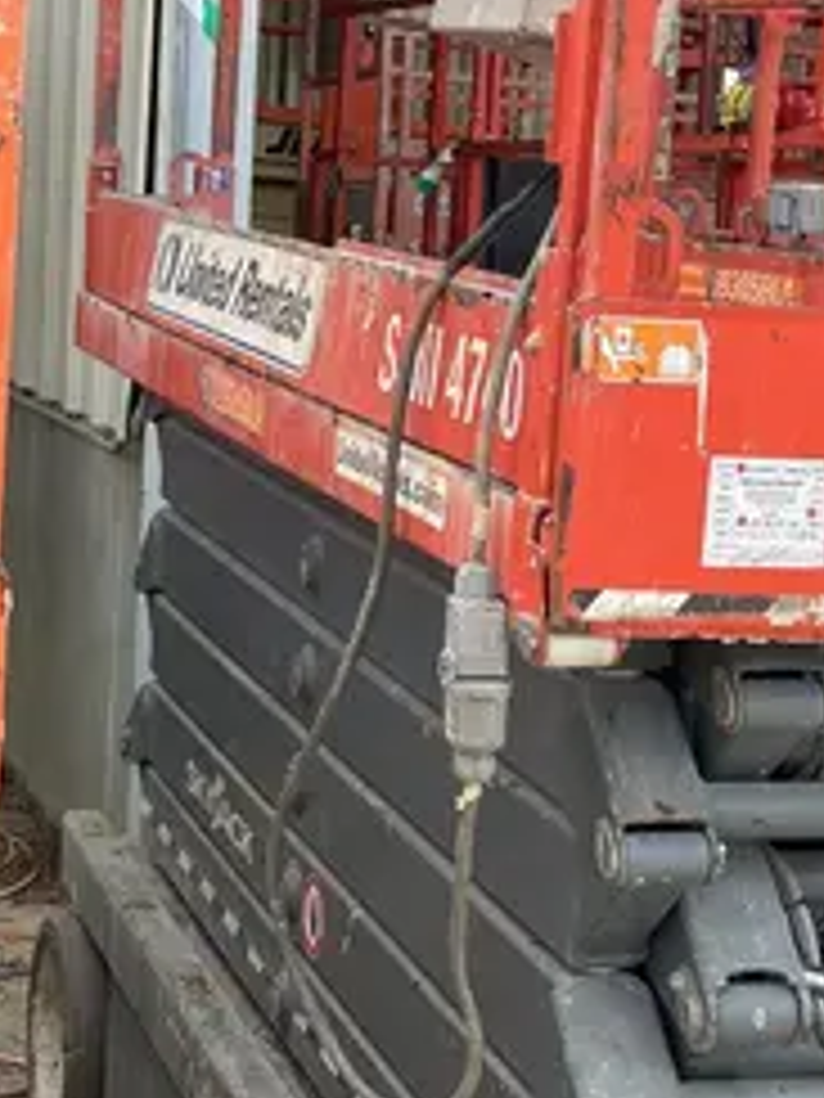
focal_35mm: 84
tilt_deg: -7.1
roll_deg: -4.2
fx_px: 2666
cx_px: 459
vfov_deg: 23.3
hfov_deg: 17.6
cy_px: 587
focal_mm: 3.99
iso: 32
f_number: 1.8
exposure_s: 1/349
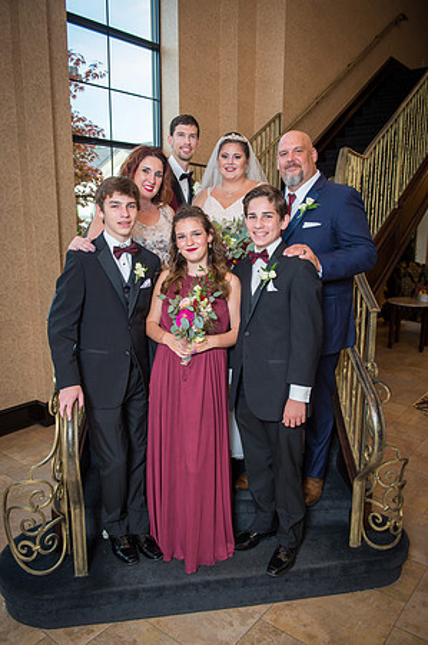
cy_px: 322
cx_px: 214
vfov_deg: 63.7
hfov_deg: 44.9
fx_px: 518
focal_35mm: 29
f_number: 3.3
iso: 400
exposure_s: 1/60
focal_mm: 29
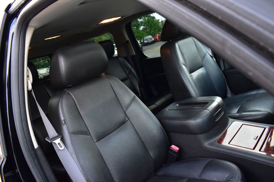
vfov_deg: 47.9
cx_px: 137
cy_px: 91
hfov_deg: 67.4
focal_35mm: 27
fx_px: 205
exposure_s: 1/25
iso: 400
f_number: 7.1
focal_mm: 18
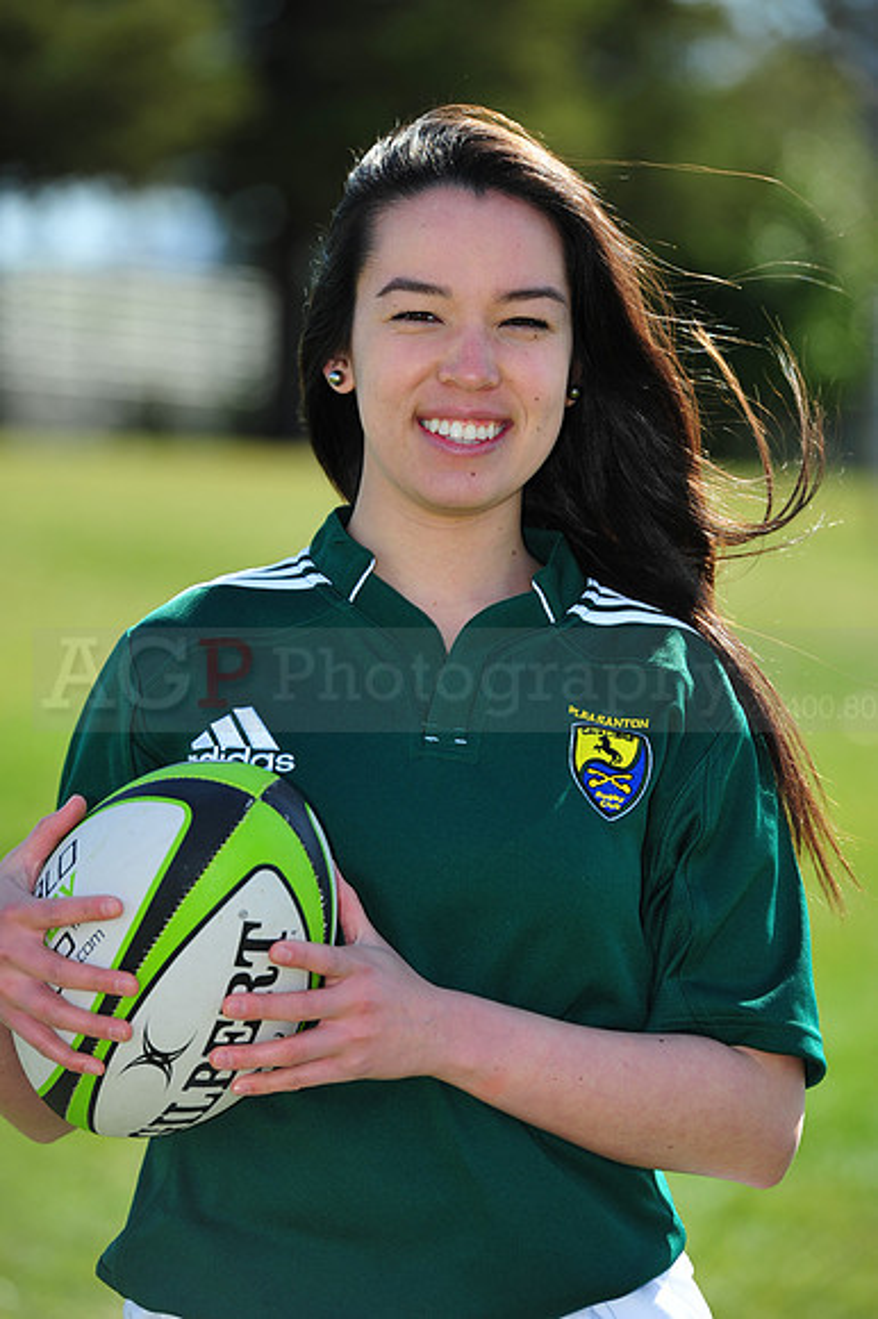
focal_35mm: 200
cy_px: 660
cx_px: 439
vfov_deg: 10.3
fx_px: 7325
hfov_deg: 6.9
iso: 200
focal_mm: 200
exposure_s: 1/640
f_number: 4.5
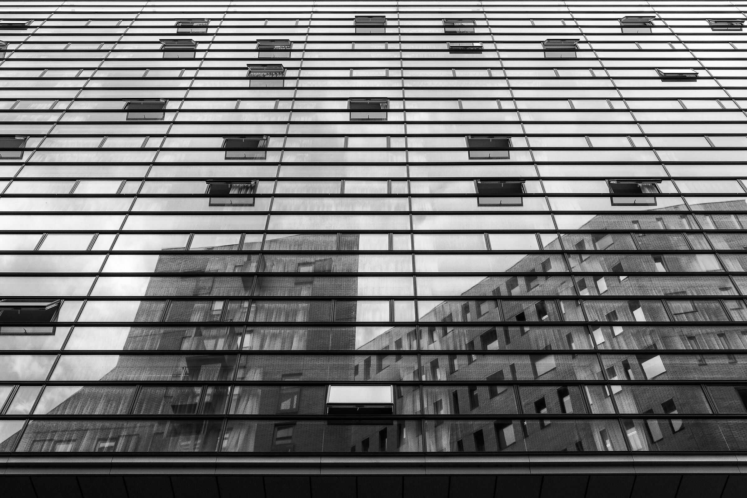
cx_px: 374
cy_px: 249
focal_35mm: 39
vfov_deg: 34.2
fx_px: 809
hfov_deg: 49.6
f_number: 8
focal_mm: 26
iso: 320
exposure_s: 1/200
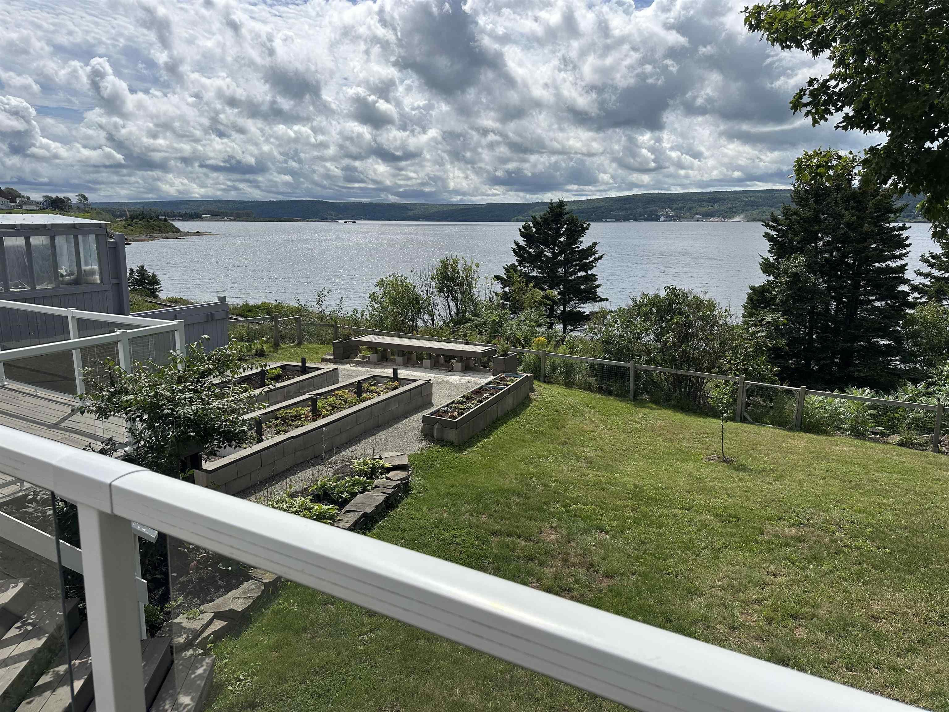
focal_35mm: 24
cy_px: 356
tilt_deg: -10.9
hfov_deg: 71.6
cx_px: 474
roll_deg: -0.2
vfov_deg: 56.8
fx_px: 658
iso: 80
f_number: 1.78
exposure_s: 1/8929
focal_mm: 6.86
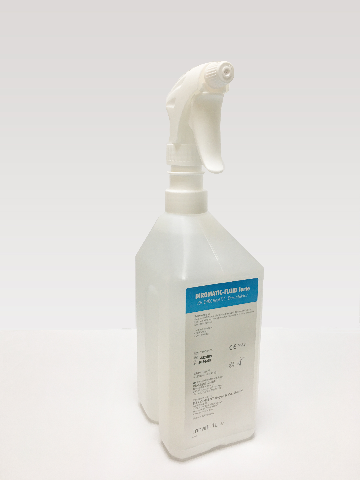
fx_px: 402
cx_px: 180
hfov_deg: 48.2
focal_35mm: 29
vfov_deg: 61.7
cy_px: 240
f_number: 2.2
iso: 25
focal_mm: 4.15
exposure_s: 1/33
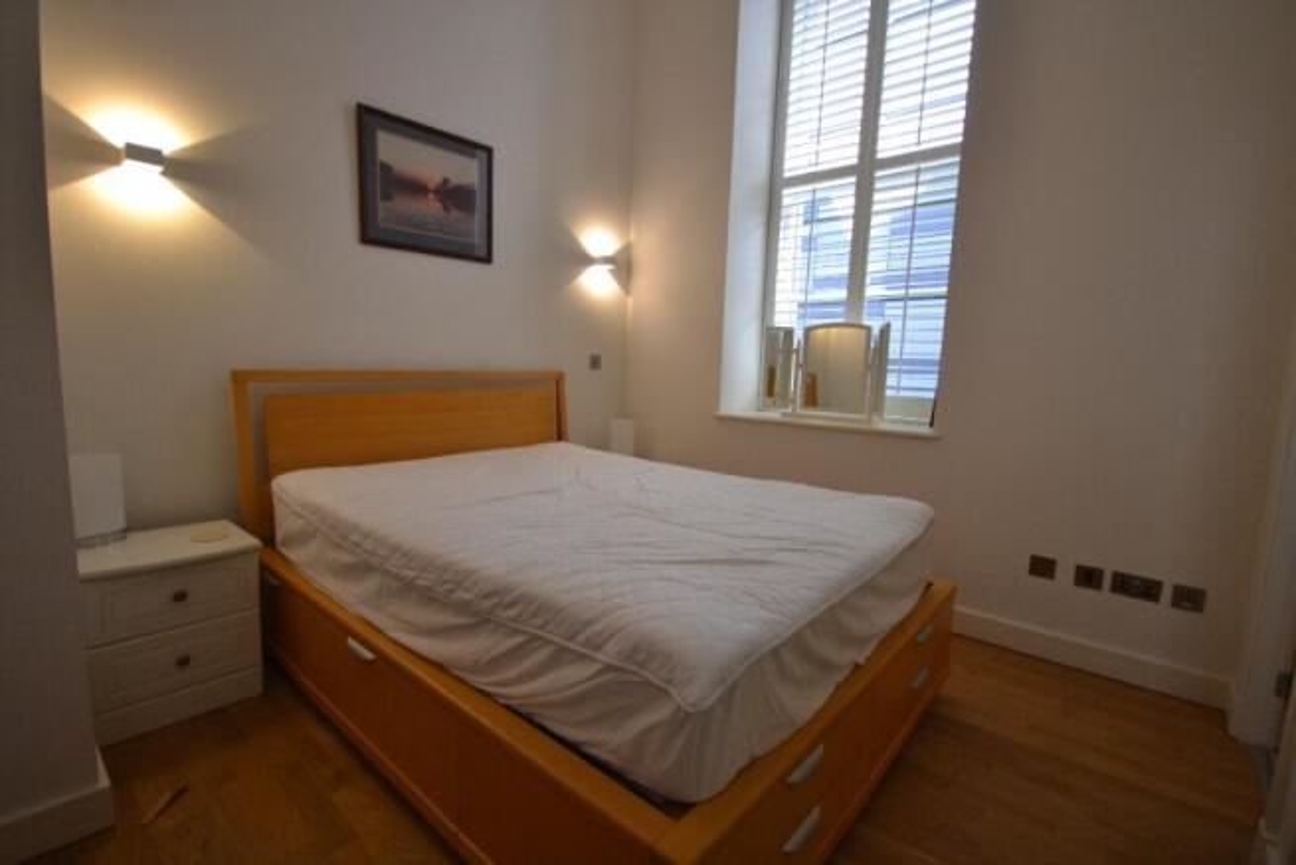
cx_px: 648
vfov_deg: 77.4
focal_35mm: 15
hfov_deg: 100.4
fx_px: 540
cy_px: 432
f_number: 4
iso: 720
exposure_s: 1/60
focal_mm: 10
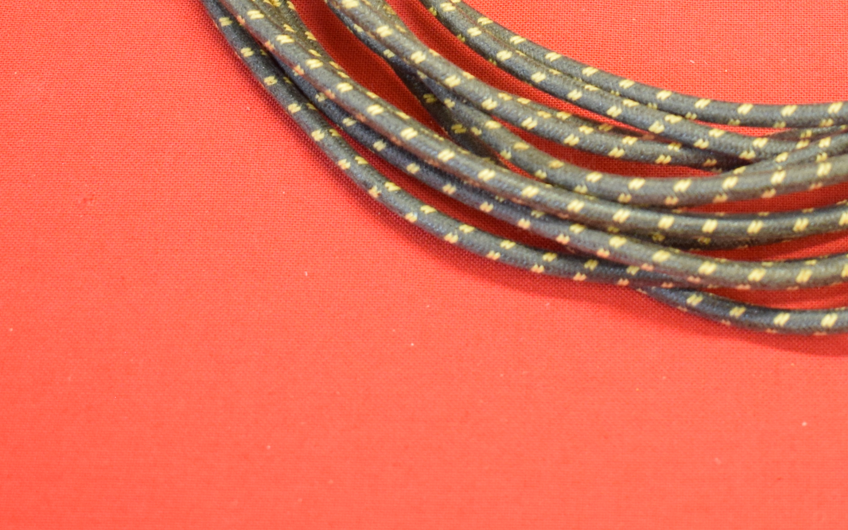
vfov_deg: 13.0
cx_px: 678
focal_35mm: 98
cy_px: -70
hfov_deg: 20.9
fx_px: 2270
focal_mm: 27
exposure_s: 1/60
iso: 1250
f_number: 5
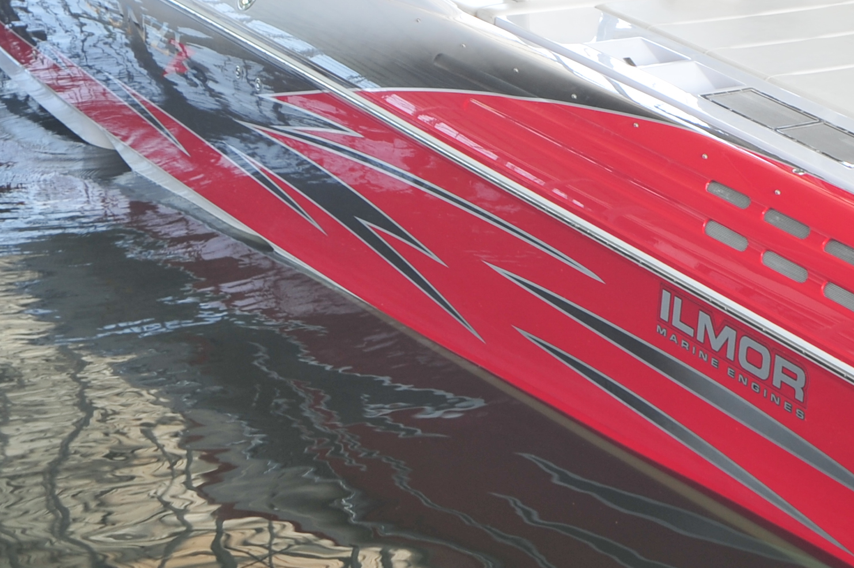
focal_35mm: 89
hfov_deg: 22.3
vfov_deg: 15.2
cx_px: 770
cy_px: 70
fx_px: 2110
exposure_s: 1/50
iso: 200
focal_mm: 31
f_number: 6.3
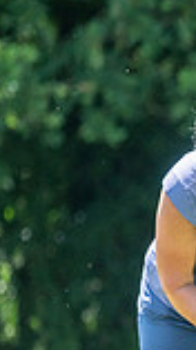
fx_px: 10774
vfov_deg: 1.9
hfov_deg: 1.0
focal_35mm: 1163
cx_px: 555
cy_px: 329
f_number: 5
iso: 320
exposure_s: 1/1250
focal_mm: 300
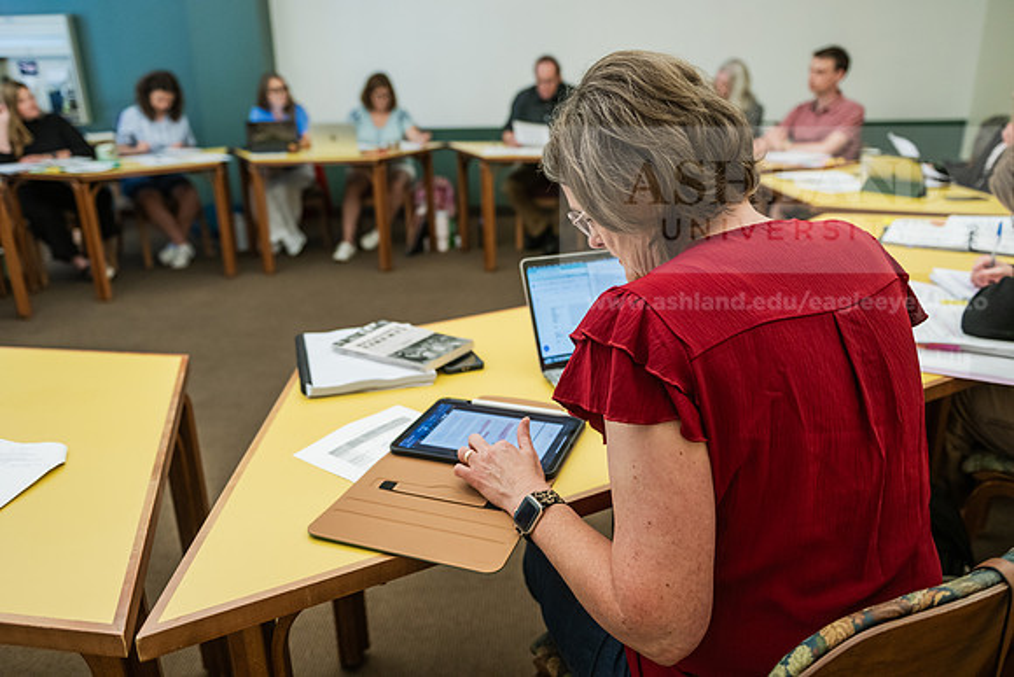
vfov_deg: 45.0
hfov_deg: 63.6
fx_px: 817
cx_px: 507
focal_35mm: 29
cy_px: 338
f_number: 2.8
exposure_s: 1/200
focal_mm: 29
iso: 1250
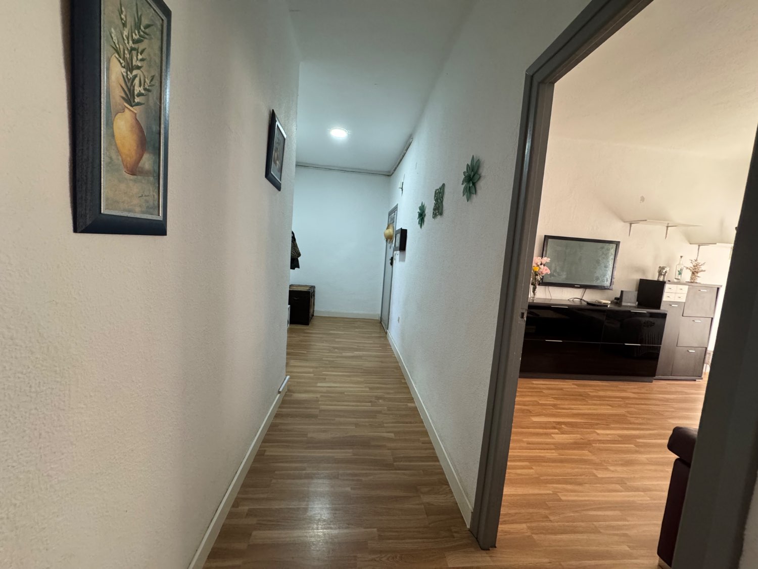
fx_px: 307
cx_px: 379
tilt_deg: -3.9
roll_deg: -3.5
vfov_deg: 85.7
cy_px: 284
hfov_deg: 102.1
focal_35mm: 14
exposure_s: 1/60
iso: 320
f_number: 2.2
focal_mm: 2.22
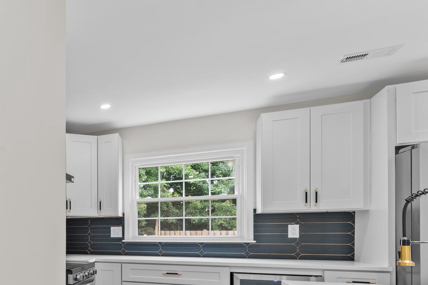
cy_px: 237
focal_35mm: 28
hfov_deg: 52.7
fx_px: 333
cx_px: 6
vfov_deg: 43.7
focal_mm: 14
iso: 100
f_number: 8
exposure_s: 1/3
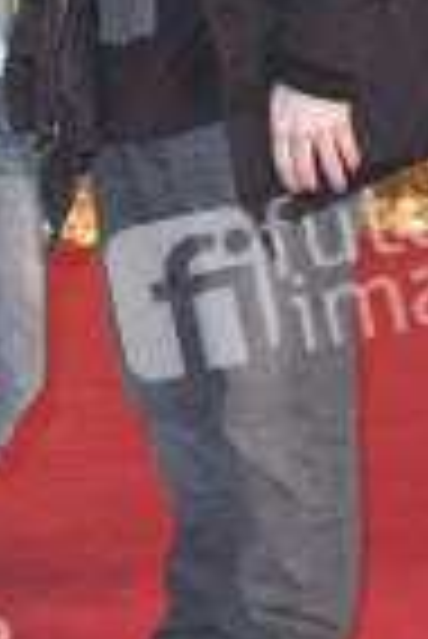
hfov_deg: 6.1
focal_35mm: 225
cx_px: -70
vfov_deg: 9.1
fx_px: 4002
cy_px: 50
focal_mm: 80
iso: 1000
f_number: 5.6
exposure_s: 1/160
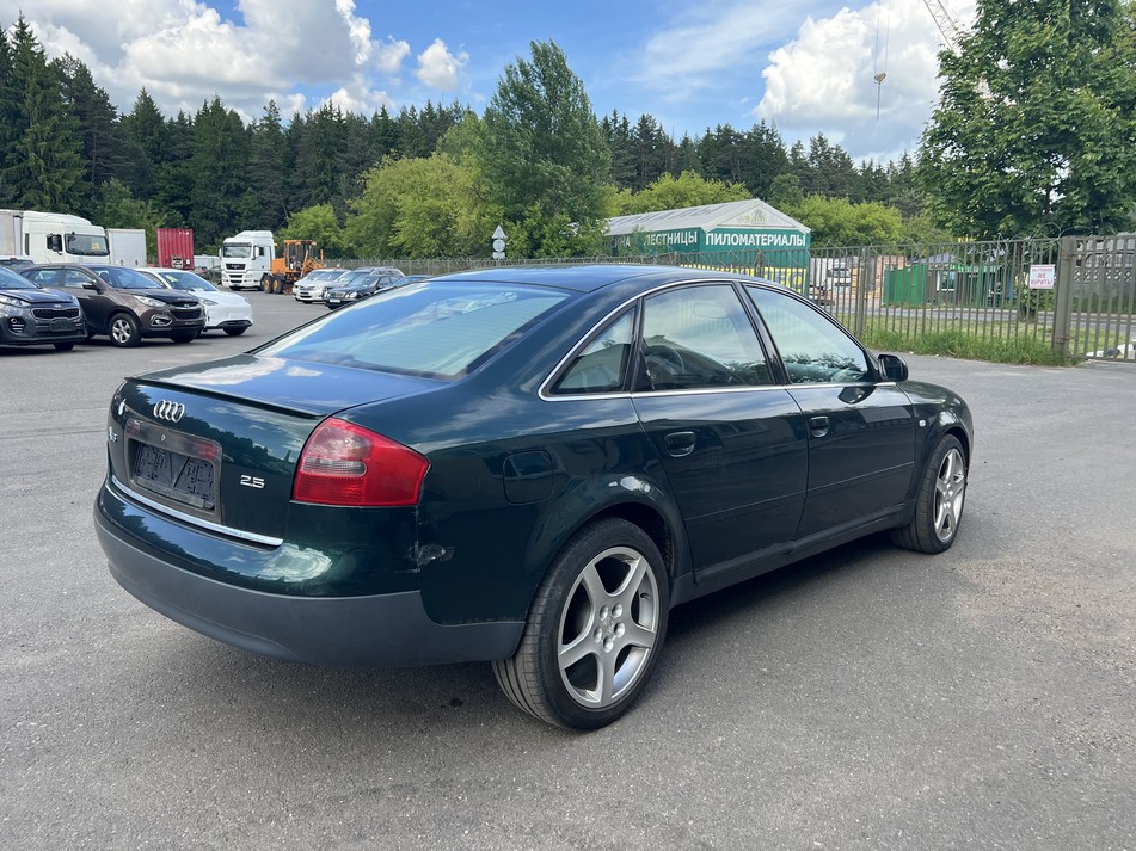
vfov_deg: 49.7
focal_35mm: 28
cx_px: 538
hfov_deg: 63.4
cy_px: 412
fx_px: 919
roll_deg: -1.1
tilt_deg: -9.2
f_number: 1.5
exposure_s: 1/1009
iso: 50
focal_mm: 5.7
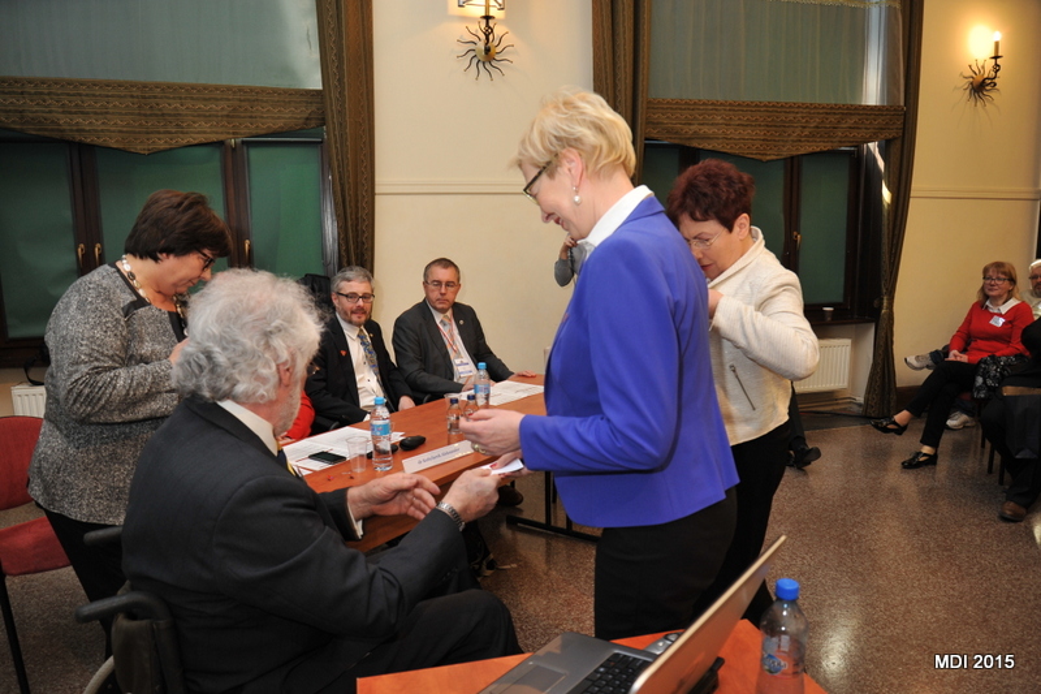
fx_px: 694
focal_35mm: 24
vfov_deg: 53.1
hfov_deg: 73.8
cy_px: 347
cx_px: 520
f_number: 5.6
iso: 1000
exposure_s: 1/80
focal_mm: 24
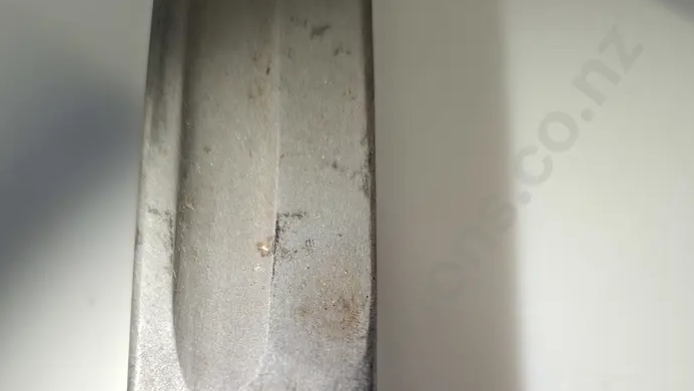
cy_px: 446
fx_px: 681
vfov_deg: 28.6
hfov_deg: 54.0
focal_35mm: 37
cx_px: 321
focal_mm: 5.54
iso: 100
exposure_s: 1/100
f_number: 1.8
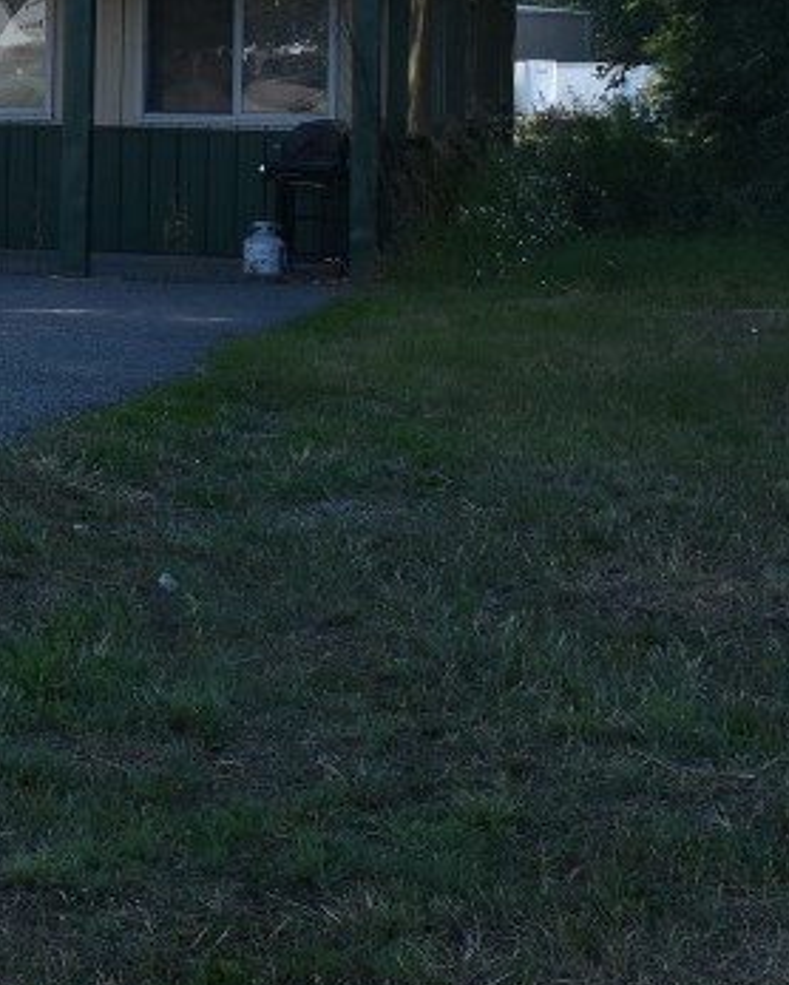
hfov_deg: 13.1
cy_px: -23
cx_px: -376
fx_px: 3266
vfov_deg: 16.7
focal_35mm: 112
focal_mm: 24
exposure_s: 1/500
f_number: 8
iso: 200
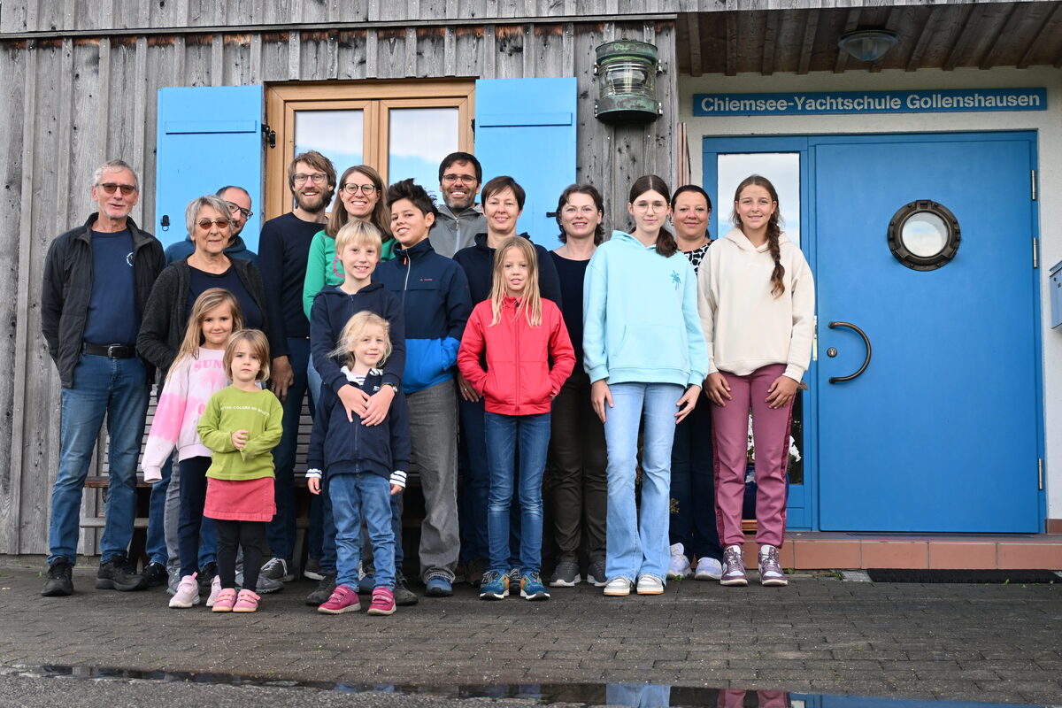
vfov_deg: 25.1
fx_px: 1593
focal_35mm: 54
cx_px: 531
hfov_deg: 36.9
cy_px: 354
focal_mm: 36
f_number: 5.3
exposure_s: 1/250
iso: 360
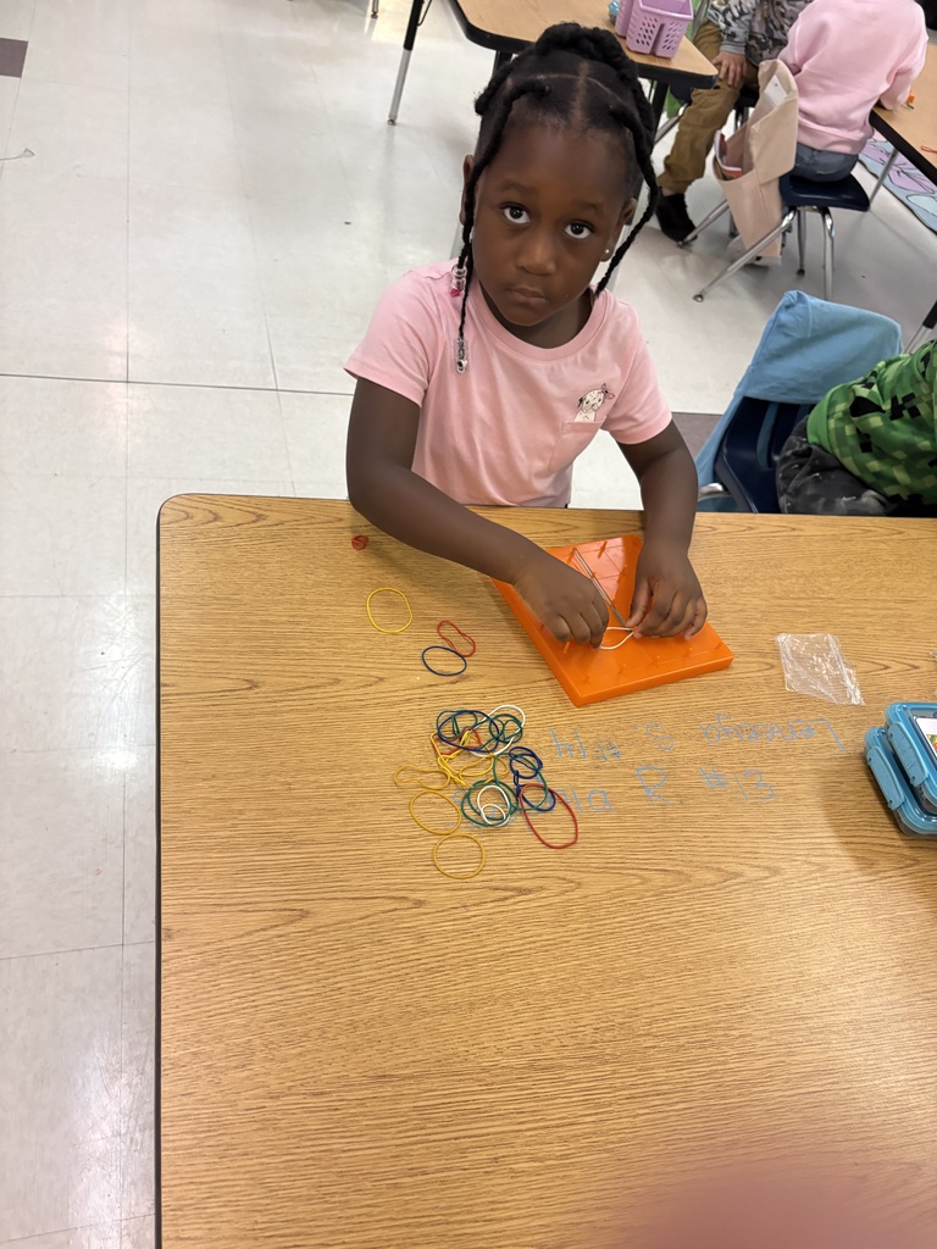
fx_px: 938
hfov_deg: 53.1
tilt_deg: -45.1
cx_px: 468
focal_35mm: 26
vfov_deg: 67.3
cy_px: 624
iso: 320
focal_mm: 5.96
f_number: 1.6
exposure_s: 1/60
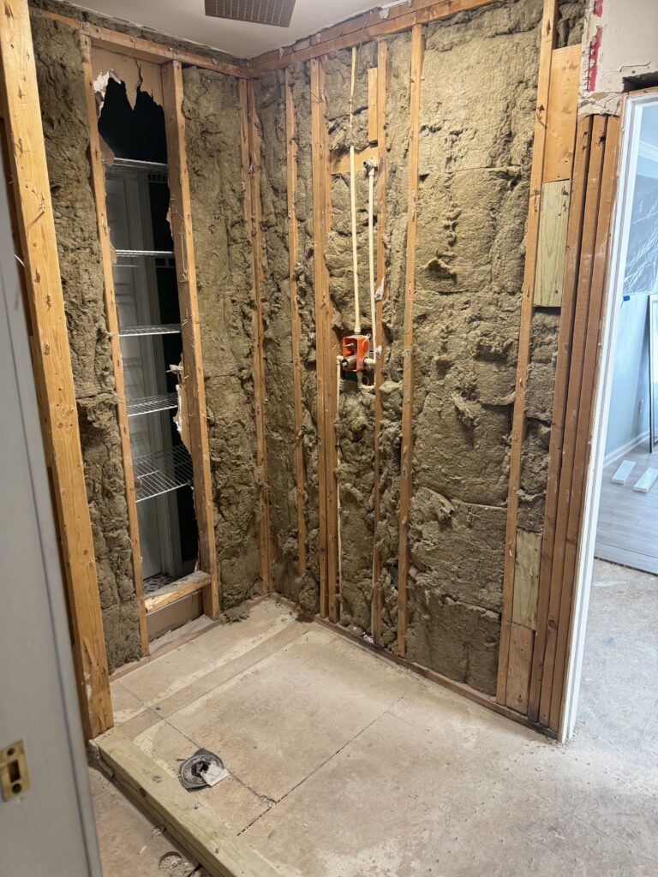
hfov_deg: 56.8
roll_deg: +0.7
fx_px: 608
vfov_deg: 71.6
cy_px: 438
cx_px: 329
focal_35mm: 24
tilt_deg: -15.6
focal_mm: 6.76
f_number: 1.78
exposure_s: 1/63
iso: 200
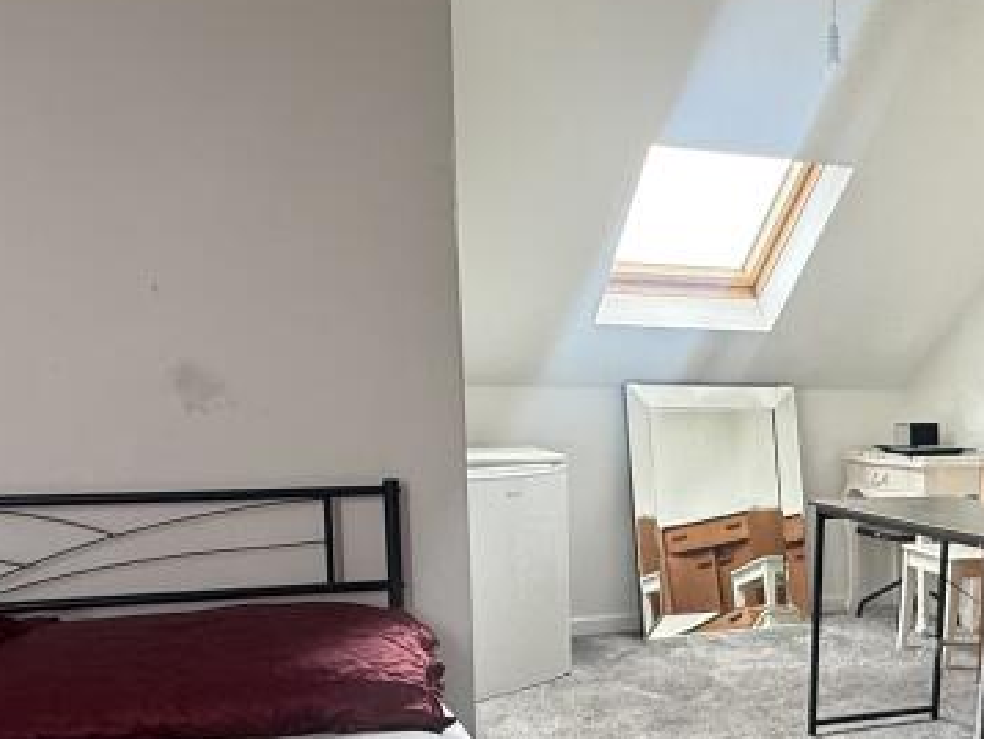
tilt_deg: -9.9
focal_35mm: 40
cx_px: 863
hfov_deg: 43.2
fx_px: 1138
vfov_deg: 35.0
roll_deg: +0.9
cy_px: 577
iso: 125
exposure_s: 1/99
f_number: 2.2
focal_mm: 2.22
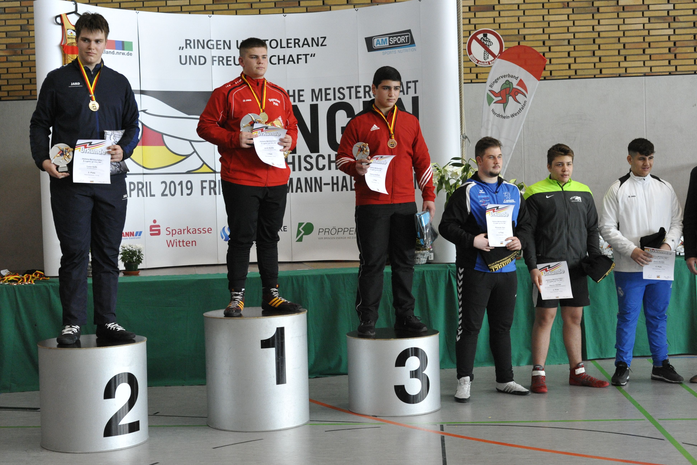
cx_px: 348
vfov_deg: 27.0
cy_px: 232
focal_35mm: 50
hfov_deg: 39.6
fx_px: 968
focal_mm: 50
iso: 5000
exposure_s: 1/500
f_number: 5
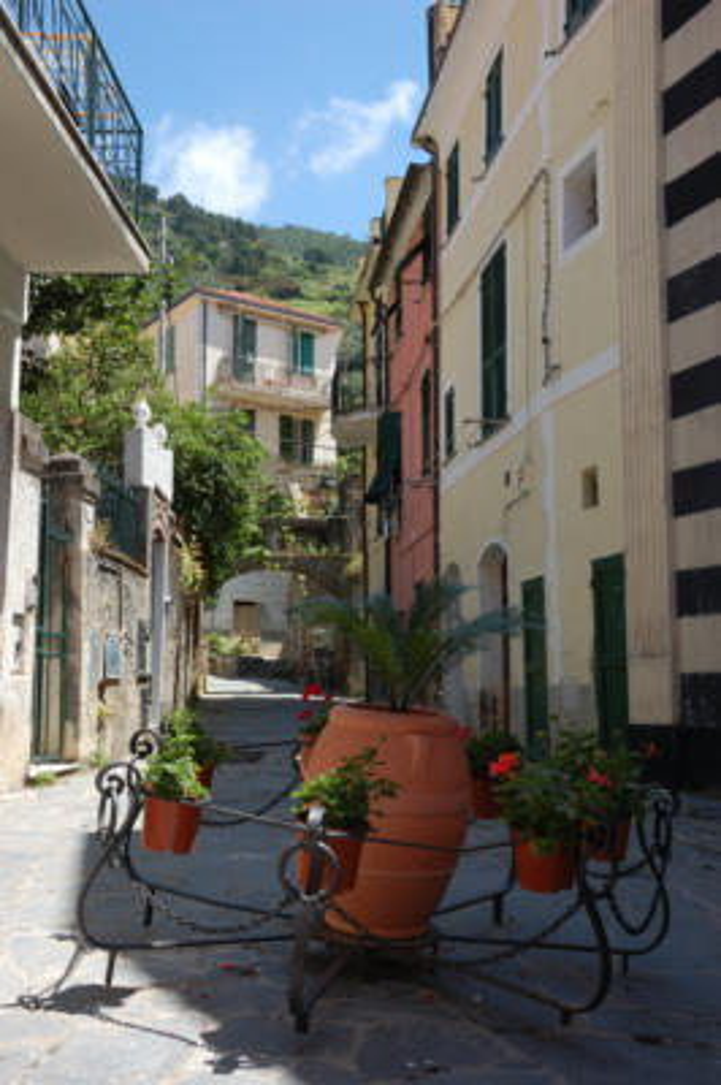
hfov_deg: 34.2
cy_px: 542
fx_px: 1174
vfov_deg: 49.6
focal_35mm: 39
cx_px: 360
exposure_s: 1/50
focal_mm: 26
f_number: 10
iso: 200
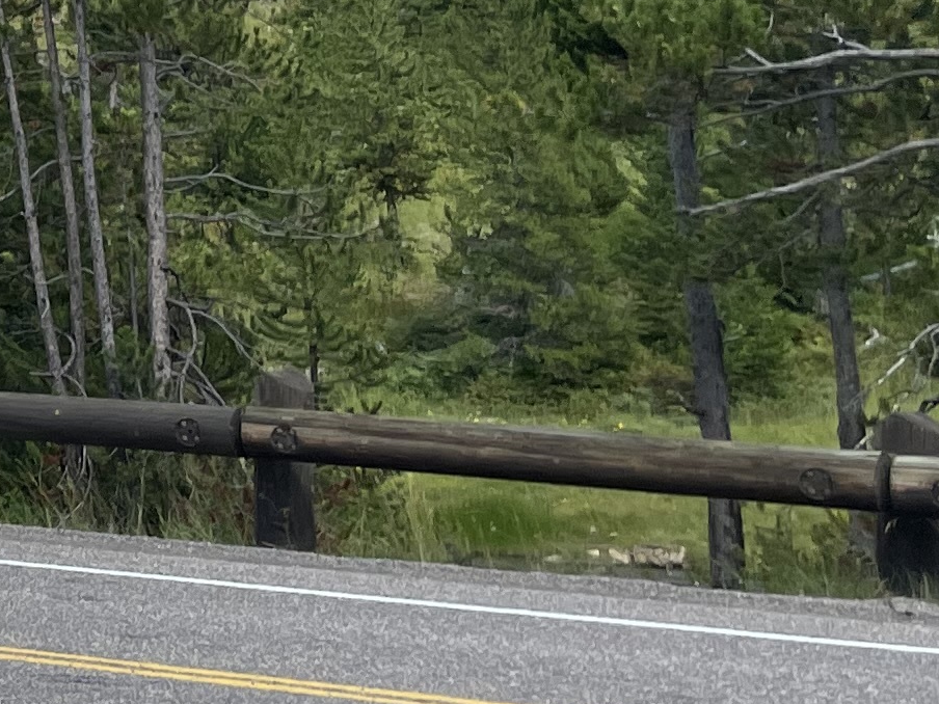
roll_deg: +0.5
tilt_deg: +6.6
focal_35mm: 116
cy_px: -75
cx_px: -888
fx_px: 3147
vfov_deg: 12.5
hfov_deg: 14.4
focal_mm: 4.2
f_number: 1.6
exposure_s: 1/2618
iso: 32
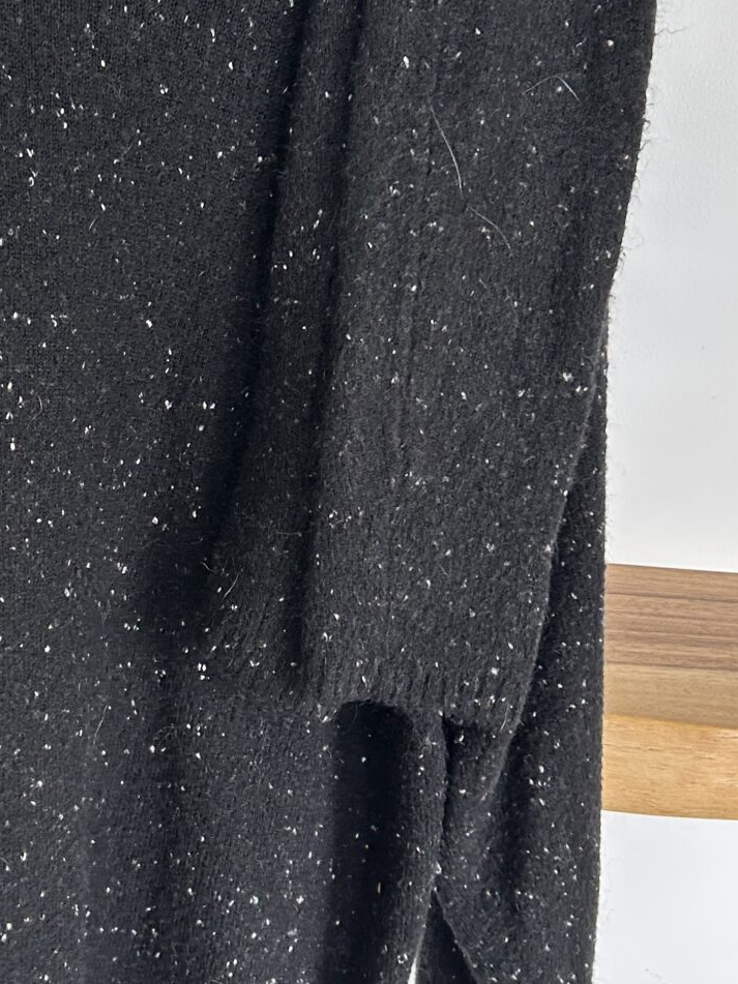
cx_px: 252
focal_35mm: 56
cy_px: 426
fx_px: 1592
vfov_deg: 34.3
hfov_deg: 26.0
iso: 160
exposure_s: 1/60
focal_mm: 5.7
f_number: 1.5
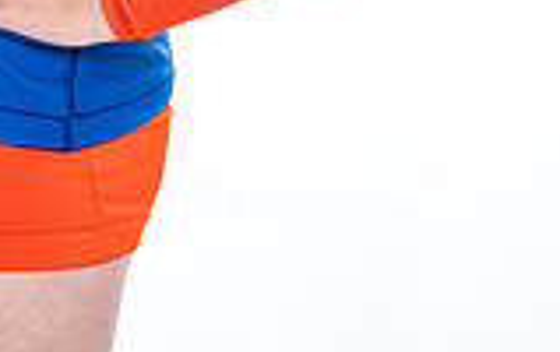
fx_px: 2156
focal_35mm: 141
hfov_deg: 14.6
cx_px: 46
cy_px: -426
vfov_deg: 8.7
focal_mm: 49
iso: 400
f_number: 5.6
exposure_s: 1/250
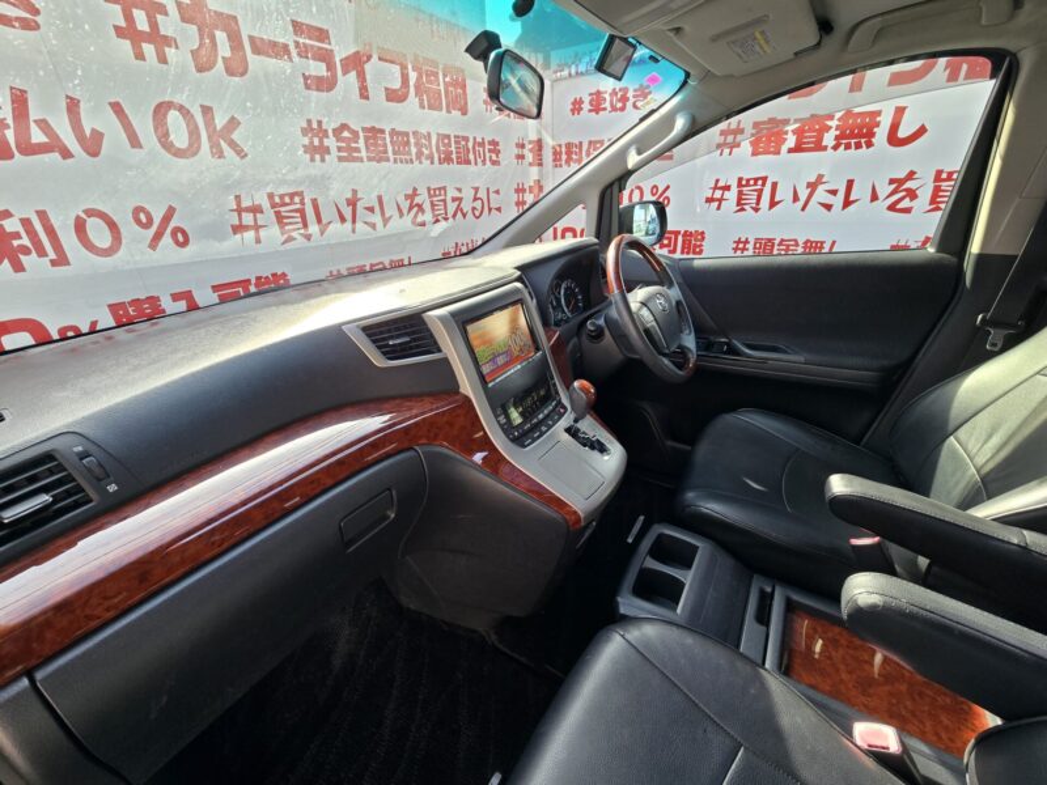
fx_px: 393
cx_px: 524
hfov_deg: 106.2
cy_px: 392
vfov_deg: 89.9
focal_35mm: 13
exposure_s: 1/112
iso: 50
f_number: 2.2
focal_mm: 2.2
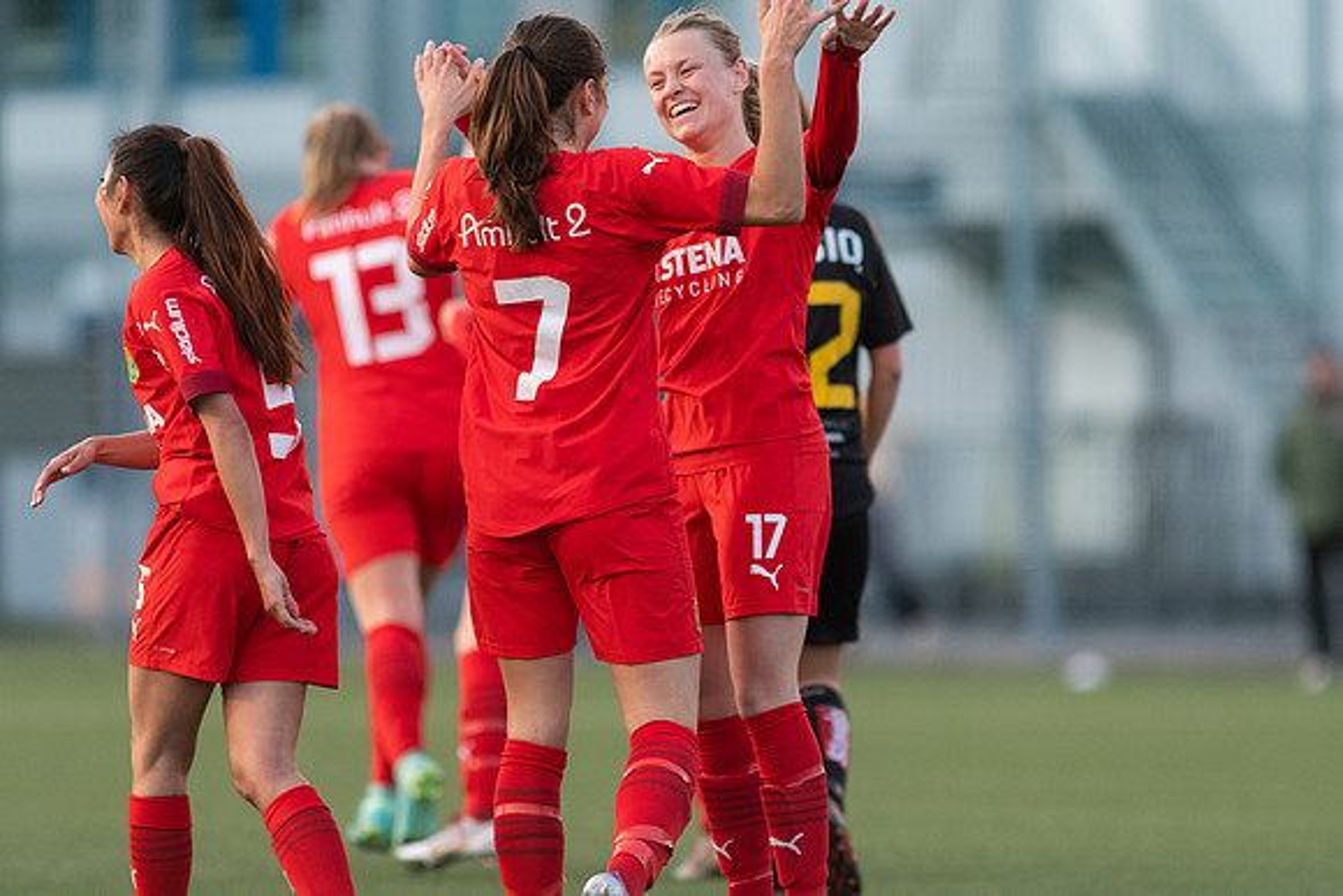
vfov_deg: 3.1
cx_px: 672
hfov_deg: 4.6
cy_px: 448
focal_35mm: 450
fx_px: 16791
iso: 1800
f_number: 3.2
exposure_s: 1/800
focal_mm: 300
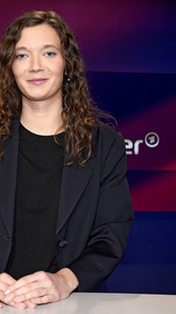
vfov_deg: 34.4
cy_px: 158
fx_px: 507
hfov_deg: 19.5
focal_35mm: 61
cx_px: 41
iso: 1600
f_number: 5
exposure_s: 1/200
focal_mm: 38
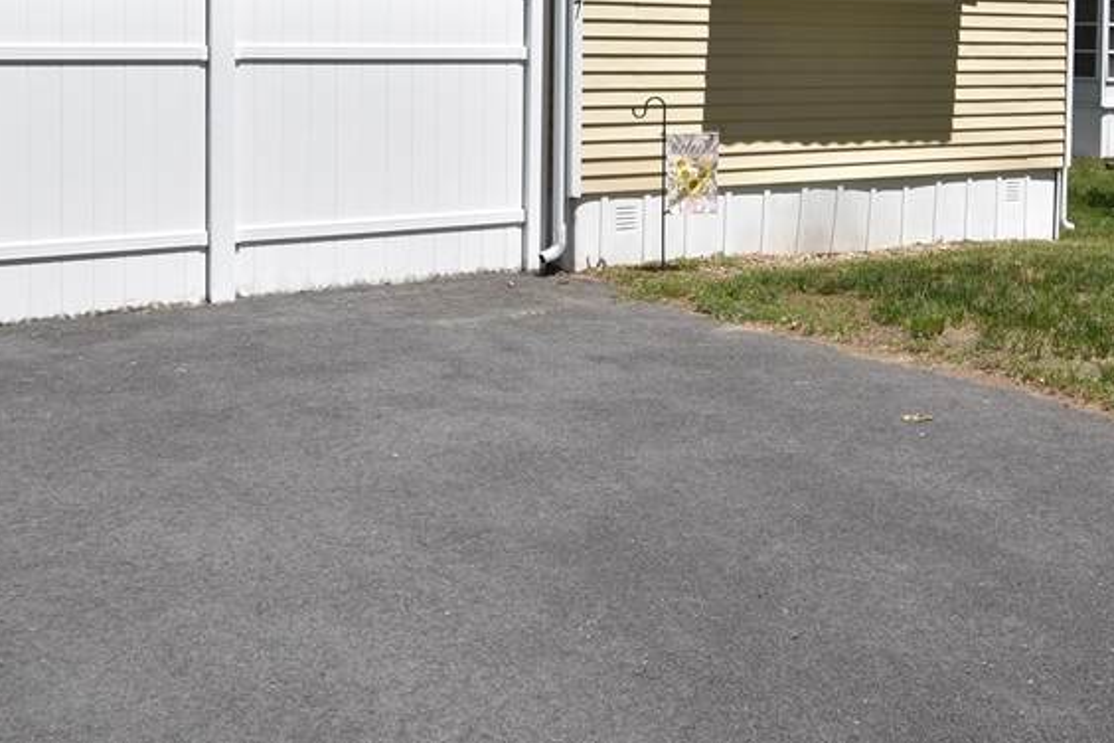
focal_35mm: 49
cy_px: 72
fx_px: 1516
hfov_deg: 40.2
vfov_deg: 26.6
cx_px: 648
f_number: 10
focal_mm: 18
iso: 200
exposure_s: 1/400
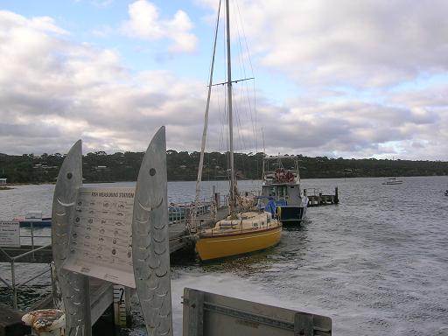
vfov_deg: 40.7
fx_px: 453
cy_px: 168
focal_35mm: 35
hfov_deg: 52.6
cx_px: 224
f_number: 4.8
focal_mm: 5.4
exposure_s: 1/153
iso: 50
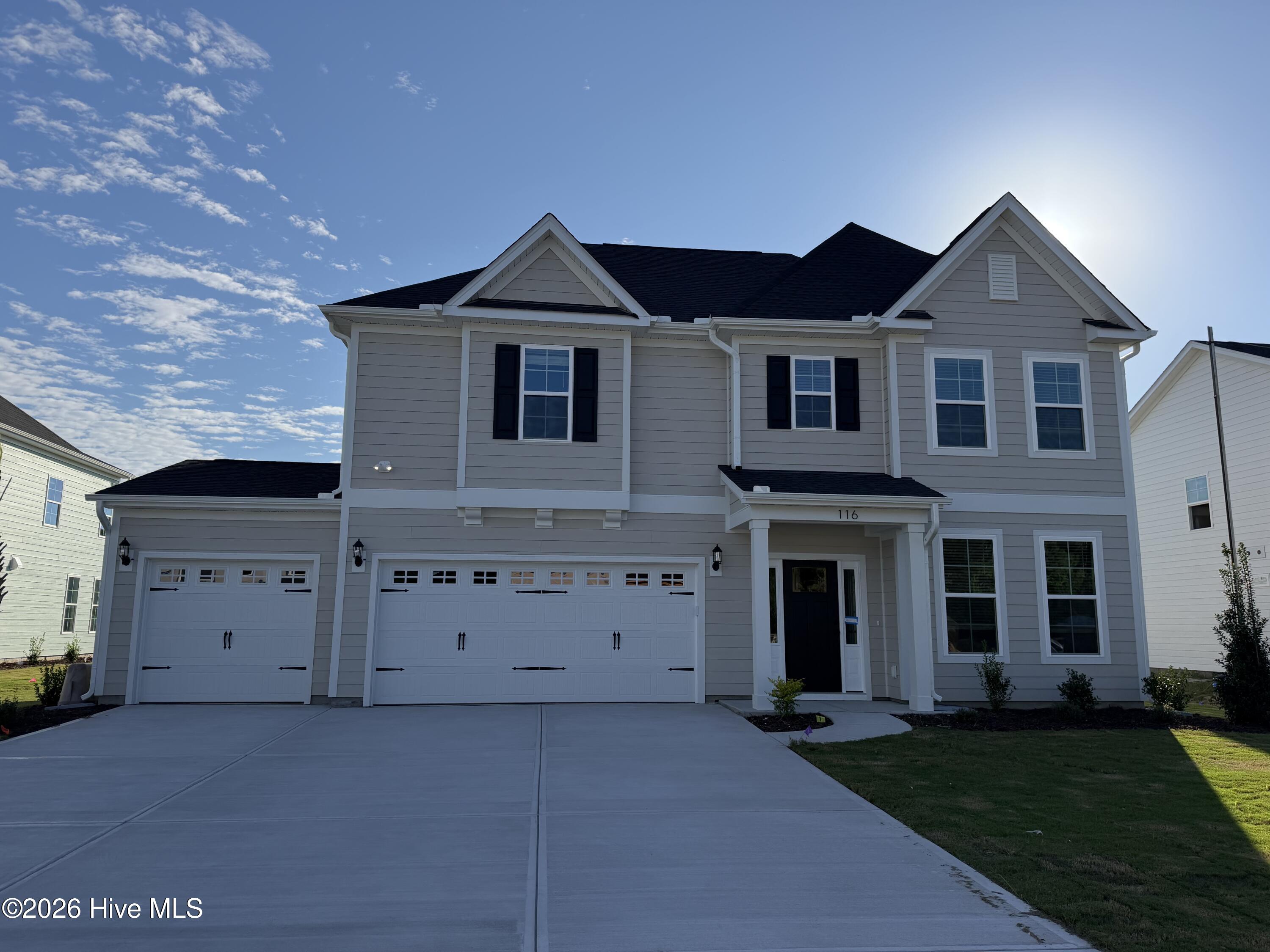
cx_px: 635
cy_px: 476
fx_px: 881
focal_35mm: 24
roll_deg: +0.3
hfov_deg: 71.6
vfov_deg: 56.8
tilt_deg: +8.8
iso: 100
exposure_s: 1/6711
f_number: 1.78
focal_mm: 6.76
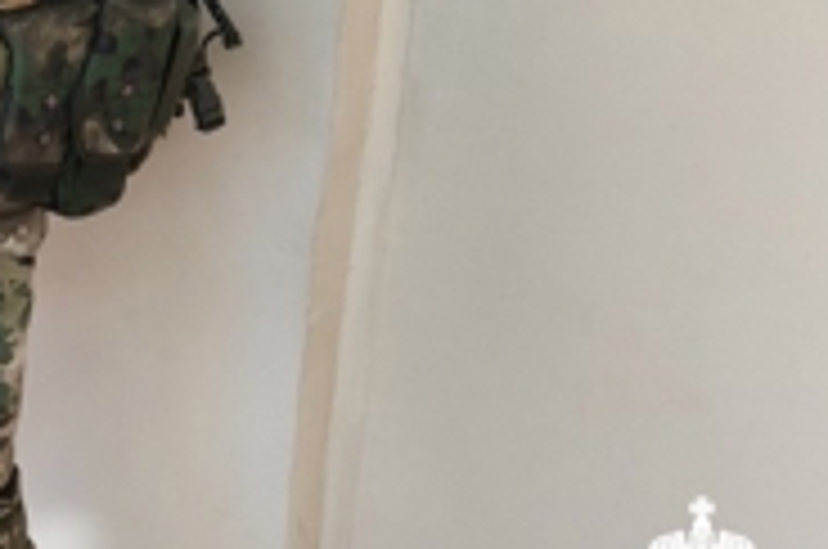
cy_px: -81
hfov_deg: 17.0
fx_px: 2250
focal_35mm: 98
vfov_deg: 13.6
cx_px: -675
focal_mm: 5.59
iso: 500
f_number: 1.8
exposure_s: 1/753
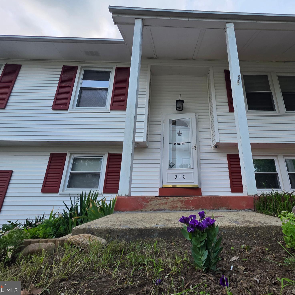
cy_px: 144
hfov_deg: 86.4
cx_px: 176
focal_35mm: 16
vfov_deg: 87.4
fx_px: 154
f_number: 1.9
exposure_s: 1/350
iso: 40
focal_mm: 2.2
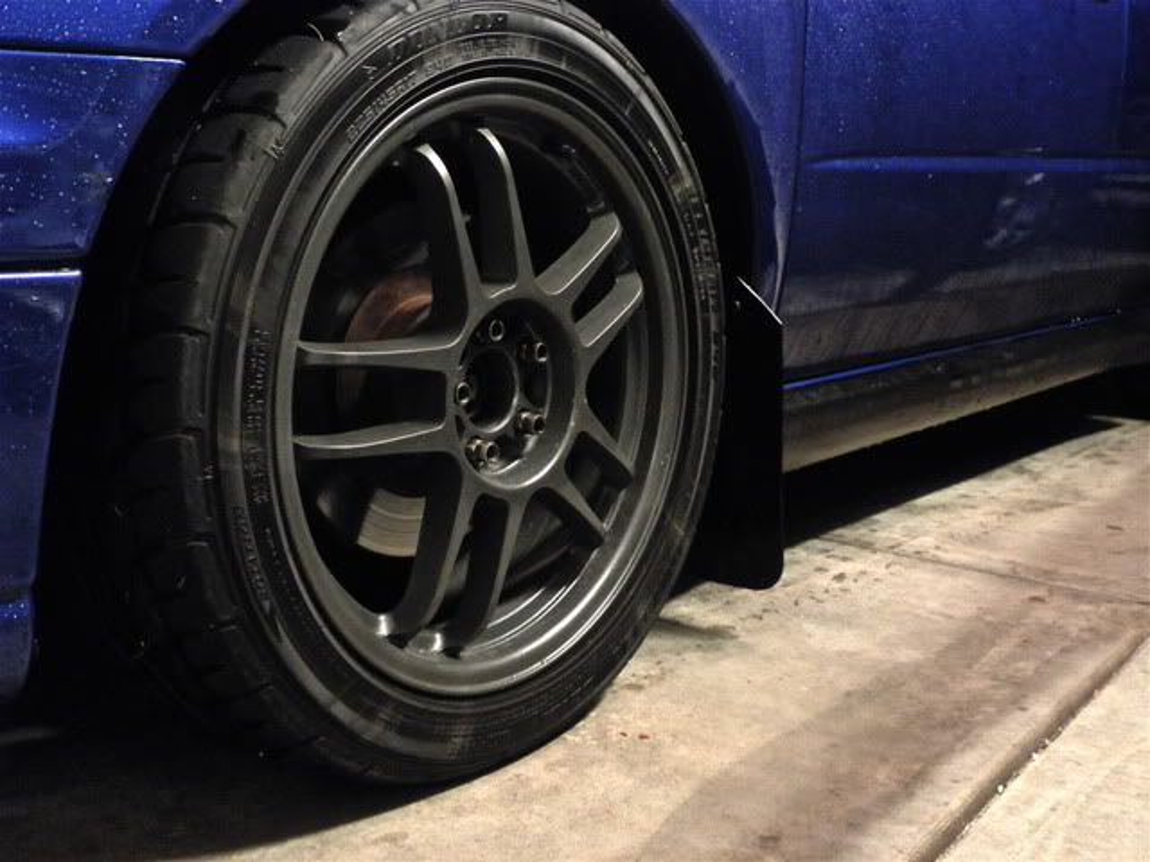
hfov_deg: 45.8
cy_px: 431
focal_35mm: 41
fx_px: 1362
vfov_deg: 35.1
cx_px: 575
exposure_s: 1/8
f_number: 3.2
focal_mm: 7.3
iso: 400
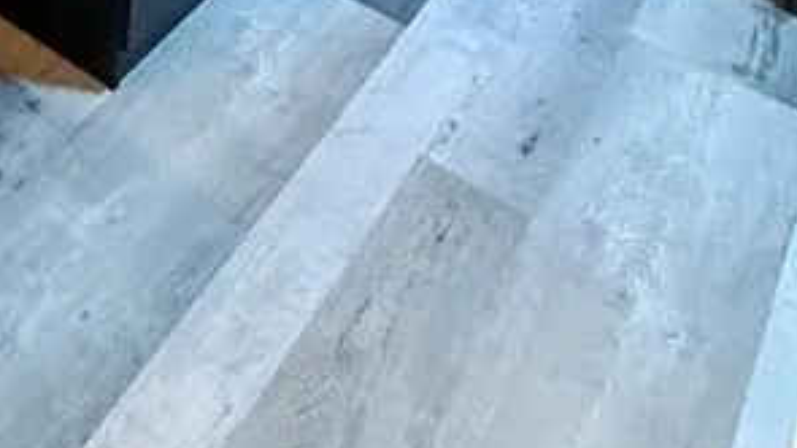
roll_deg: -2.7
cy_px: -704
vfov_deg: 13.1
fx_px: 1310
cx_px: -213
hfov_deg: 28.4
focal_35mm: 62
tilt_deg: -8.9
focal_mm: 2.22
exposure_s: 1/60
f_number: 2.2
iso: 320
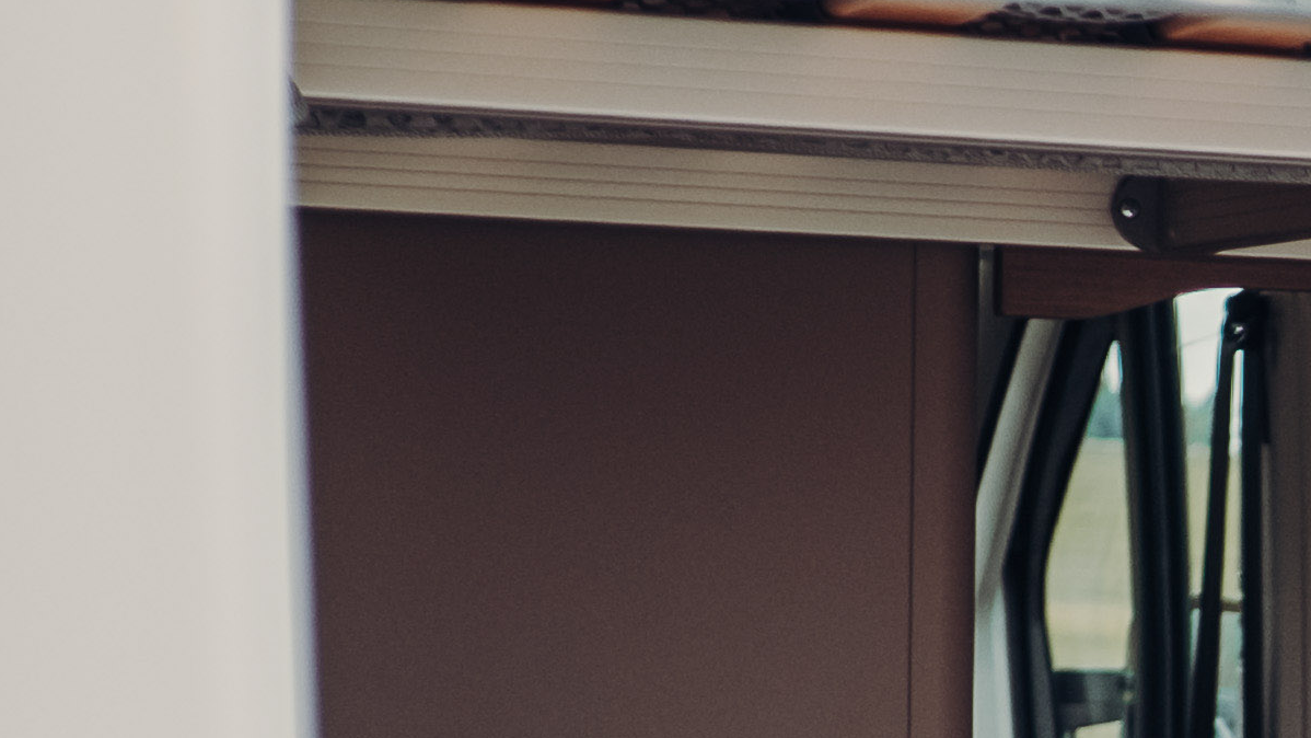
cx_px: 2974
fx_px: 6640
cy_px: 629
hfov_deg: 10.1
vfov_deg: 6.3
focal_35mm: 191
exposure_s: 1/640
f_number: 2.8
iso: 160
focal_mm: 23
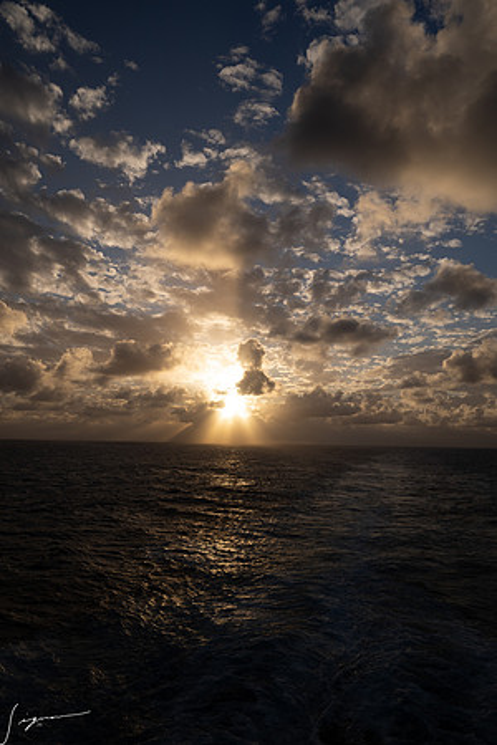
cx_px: 248
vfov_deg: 61.9
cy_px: 372
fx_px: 621
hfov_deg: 43.6
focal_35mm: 30
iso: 125
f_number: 13
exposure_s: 1/200
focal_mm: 30
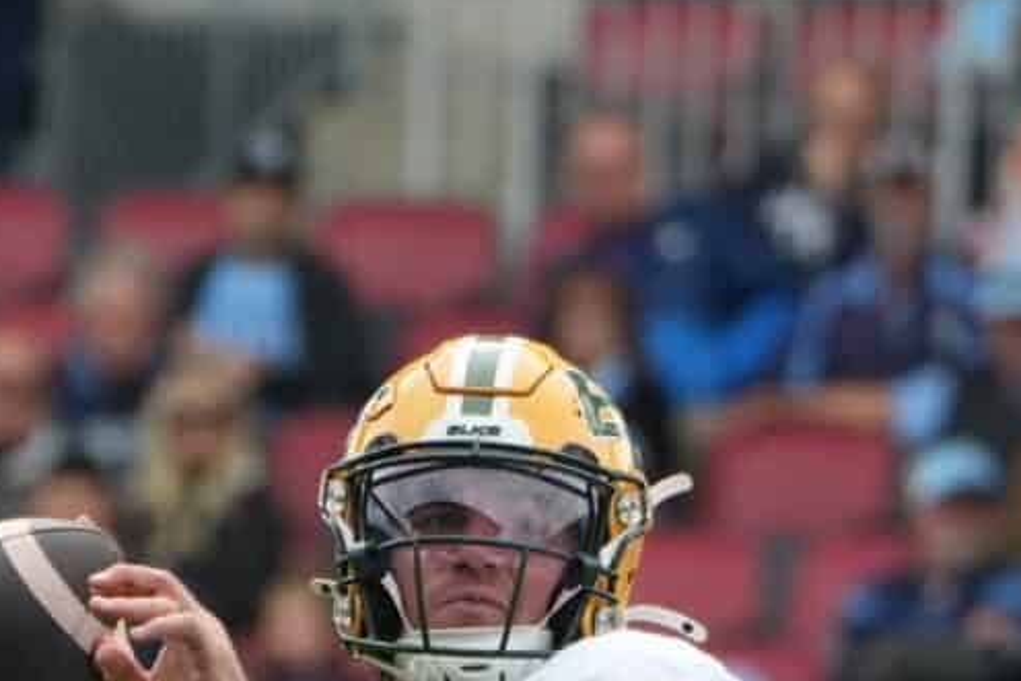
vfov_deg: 1.0
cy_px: 1386
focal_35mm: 1413
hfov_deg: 1.5
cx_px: -14
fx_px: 40084
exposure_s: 1/2500
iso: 1600
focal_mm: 274
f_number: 5.6
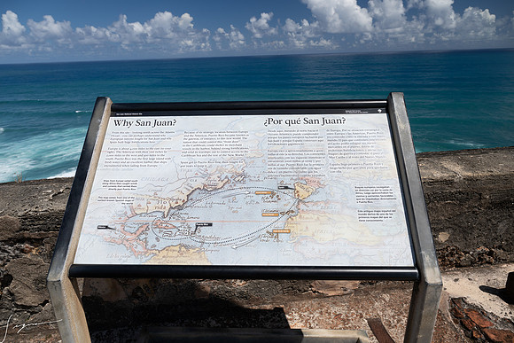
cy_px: 172
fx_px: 343
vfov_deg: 53.2
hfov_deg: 73.7
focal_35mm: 24
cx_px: 257
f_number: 8
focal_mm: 24
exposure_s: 1/125
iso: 64
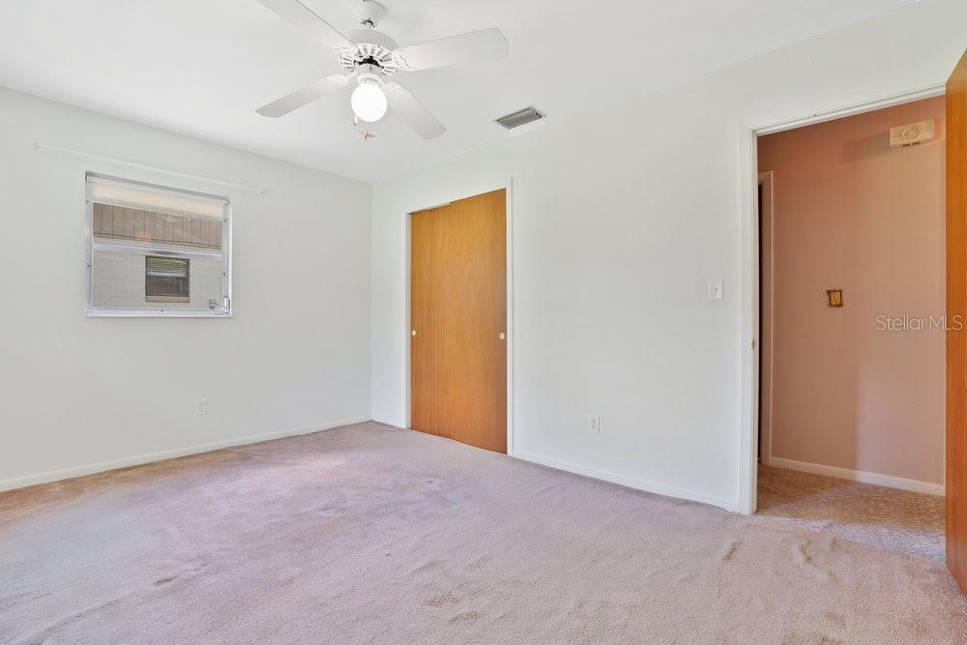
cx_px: 484
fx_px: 430
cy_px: 322
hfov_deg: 96.7
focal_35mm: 16
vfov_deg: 73.8
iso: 640
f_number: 8
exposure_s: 1/3
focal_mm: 16
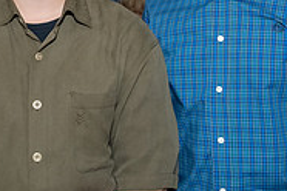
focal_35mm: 131
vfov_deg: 10.4
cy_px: 24
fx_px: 1044
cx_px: 31
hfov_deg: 15.5
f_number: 6.3
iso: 500
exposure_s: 1/250
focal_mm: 24
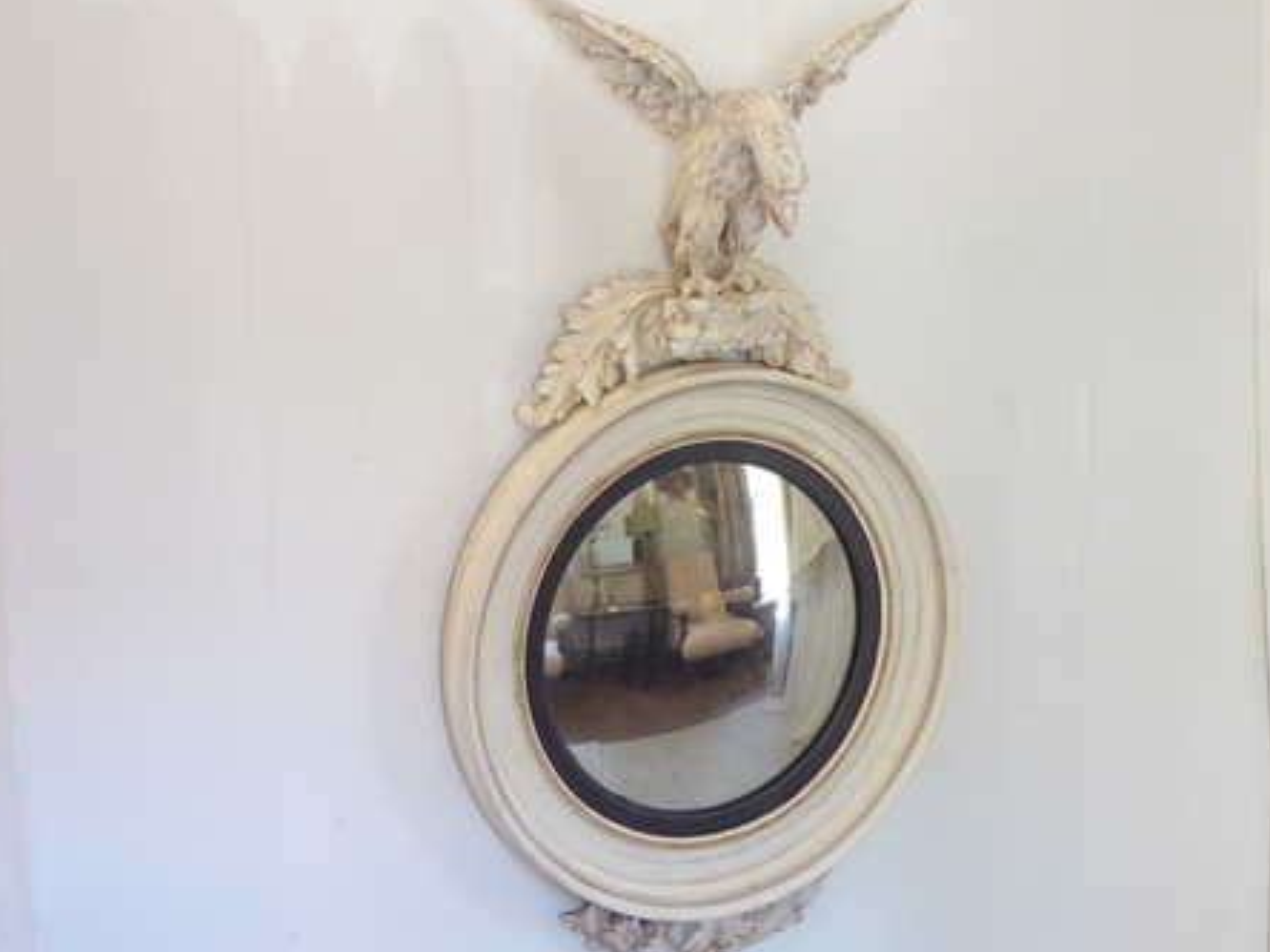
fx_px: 1834
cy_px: 500
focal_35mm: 50
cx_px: 707
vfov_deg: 29.1
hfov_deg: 38.1
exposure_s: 1/20
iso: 400
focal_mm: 6.7
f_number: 3.7
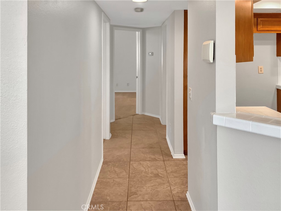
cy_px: 106
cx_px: 140
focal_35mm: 29
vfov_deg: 48.2
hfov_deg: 61.7
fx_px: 235
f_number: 1.8
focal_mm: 3
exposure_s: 1/60
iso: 32
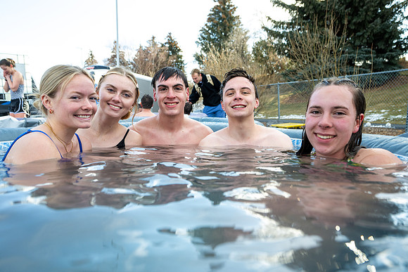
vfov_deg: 52.7
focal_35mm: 24
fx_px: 274
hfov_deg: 73.3
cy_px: 153
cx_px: 203
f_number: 4
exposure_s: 1/800
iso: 250
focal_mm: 21.5
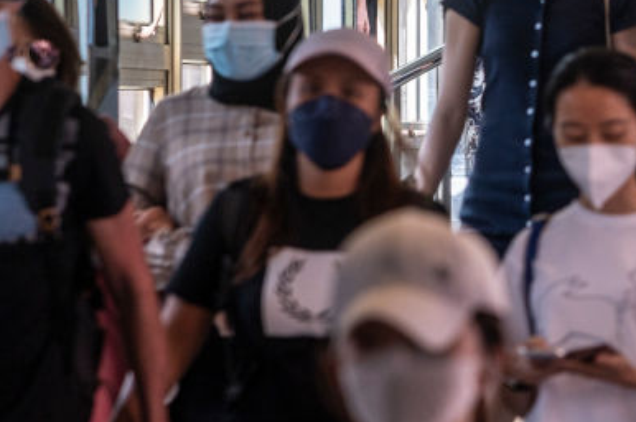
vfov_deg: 3.2
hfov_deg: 4.8
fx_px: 7496
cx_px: 750
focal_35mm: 425
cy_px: 129
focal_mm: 160
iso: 560
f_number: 5
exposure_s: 1/320
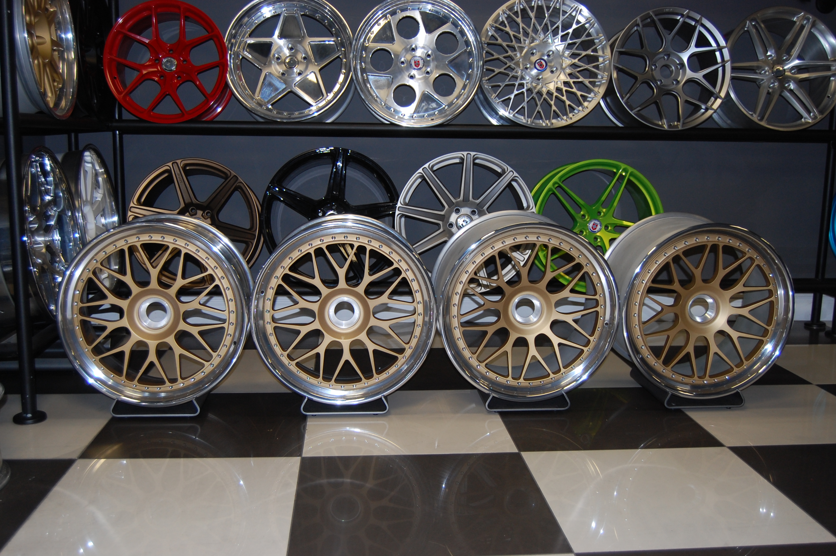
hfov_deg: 53.2
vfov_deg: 36.8
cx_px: 418
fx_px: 835
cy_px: 278
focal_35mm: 36
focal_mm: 24
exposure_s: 1/60
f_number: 4
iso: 400
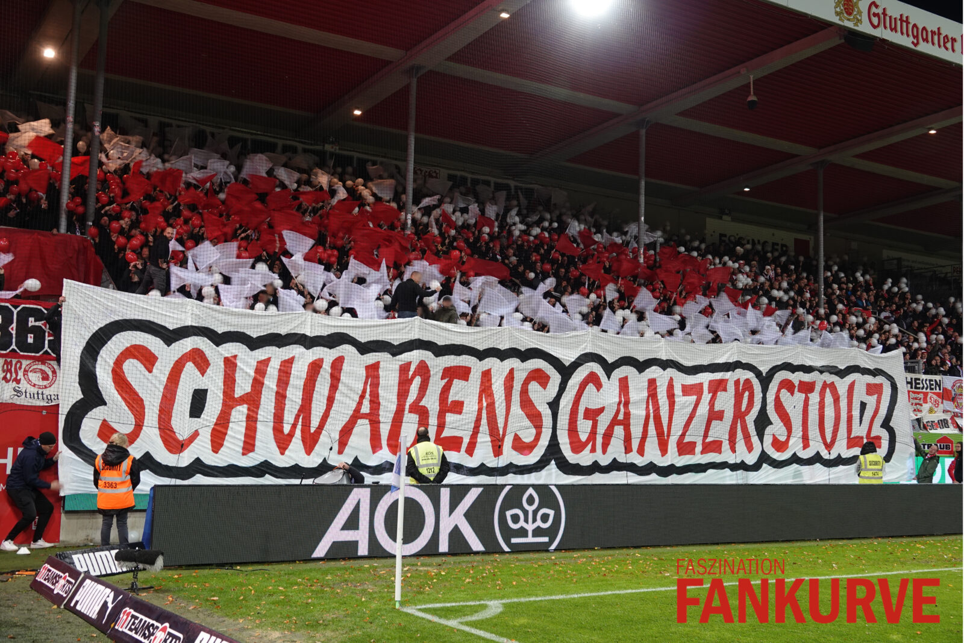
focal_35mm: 39
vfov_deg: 34.2
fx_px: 1044
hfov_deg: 49.5
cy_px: 322
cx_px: 482
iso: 200
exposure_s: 1/40
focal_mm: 14.16
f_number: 3.2
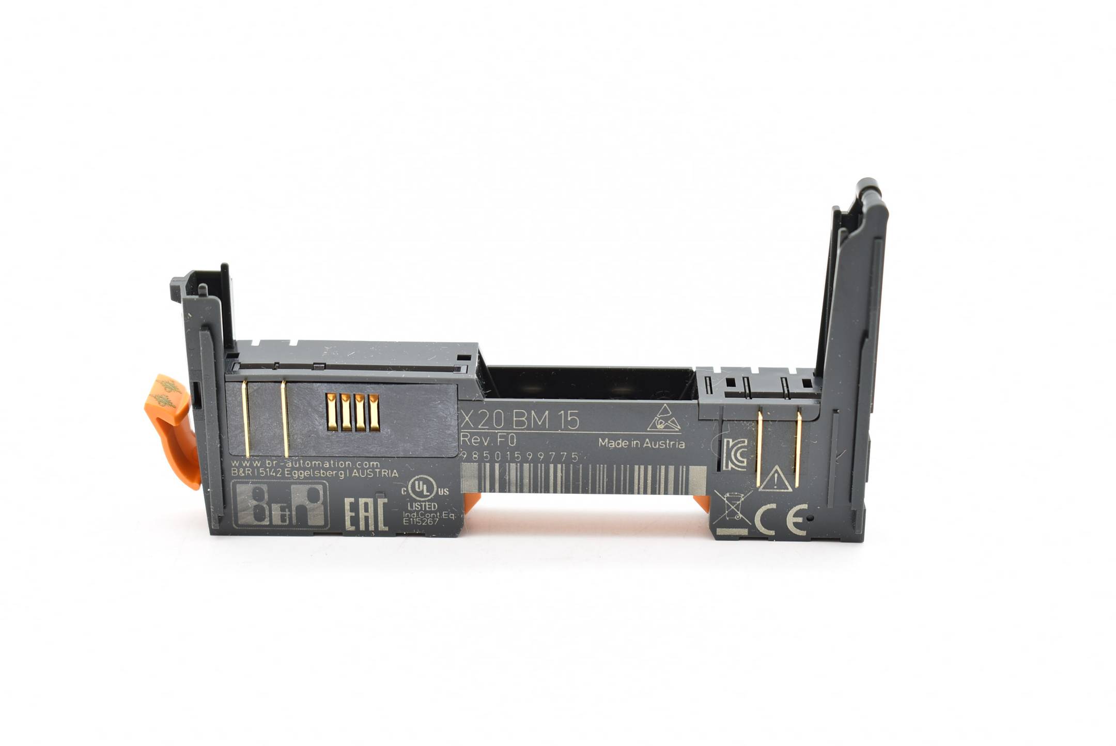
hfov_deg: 28.1
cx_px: 558
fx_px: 2234
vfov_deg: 19.0
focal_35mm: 72
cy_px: 373
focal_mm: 48
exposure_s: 1/25
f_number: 5.3
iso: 100
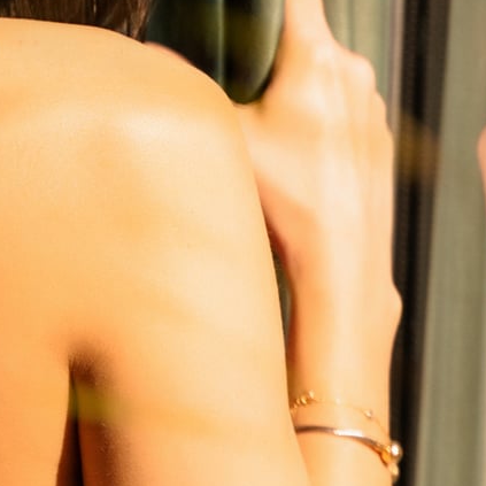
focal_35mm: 270
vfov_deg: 6.5
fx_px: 4289
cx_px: 59
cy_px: -15
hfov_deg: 6.5
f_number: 2.8
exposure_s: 1/8000
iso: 160
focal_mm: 70
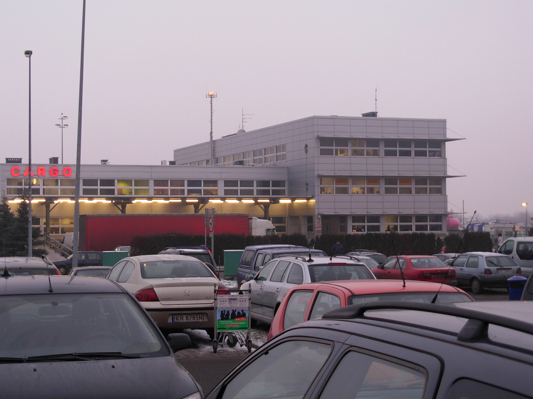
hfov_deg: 25.0
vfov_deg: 18.9
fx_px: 1201
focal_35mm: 78
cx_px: 248
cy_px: 189
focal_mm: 11.5
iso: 79
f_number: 3.5
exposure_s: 1/6.3
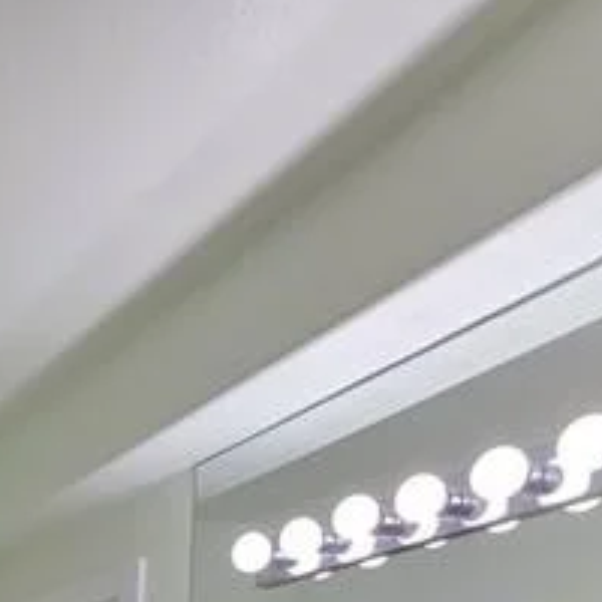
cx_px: -129
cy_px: 846
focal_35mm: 46
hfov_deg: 30.8
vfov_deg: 28.0
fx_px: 905
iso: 100
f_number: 1.9
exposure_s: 1/120
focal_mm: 2.2
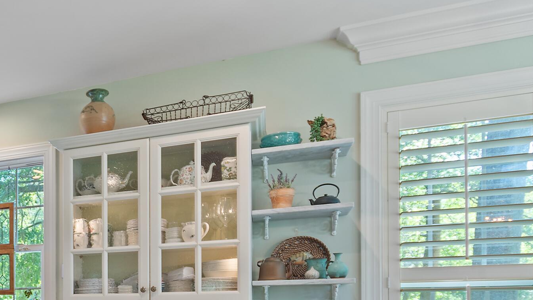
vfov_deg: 31.1
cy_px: 303
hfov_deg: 48.6
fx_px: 495
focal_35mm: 35
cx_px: 24
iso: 100
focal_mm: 10
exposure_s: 1/2.5
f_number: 4.5
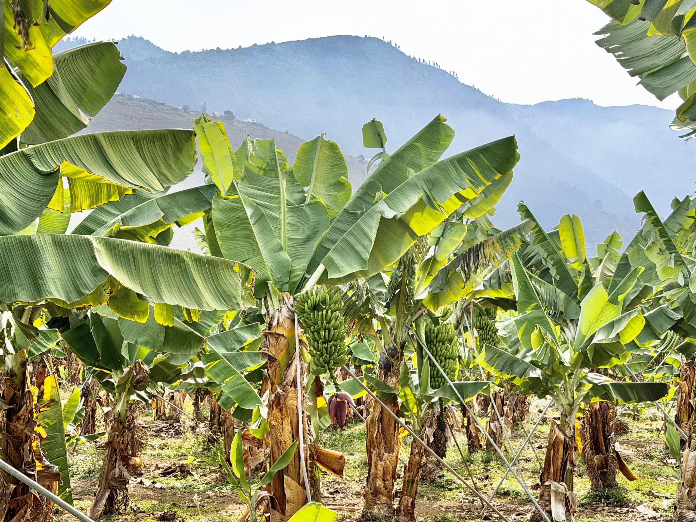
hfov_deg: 39.7
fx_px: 965
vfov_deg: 30.3
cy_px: 261
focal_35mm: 48
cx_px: 348
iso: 100
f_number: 1.78
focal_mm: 6.76
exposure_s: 1/4098
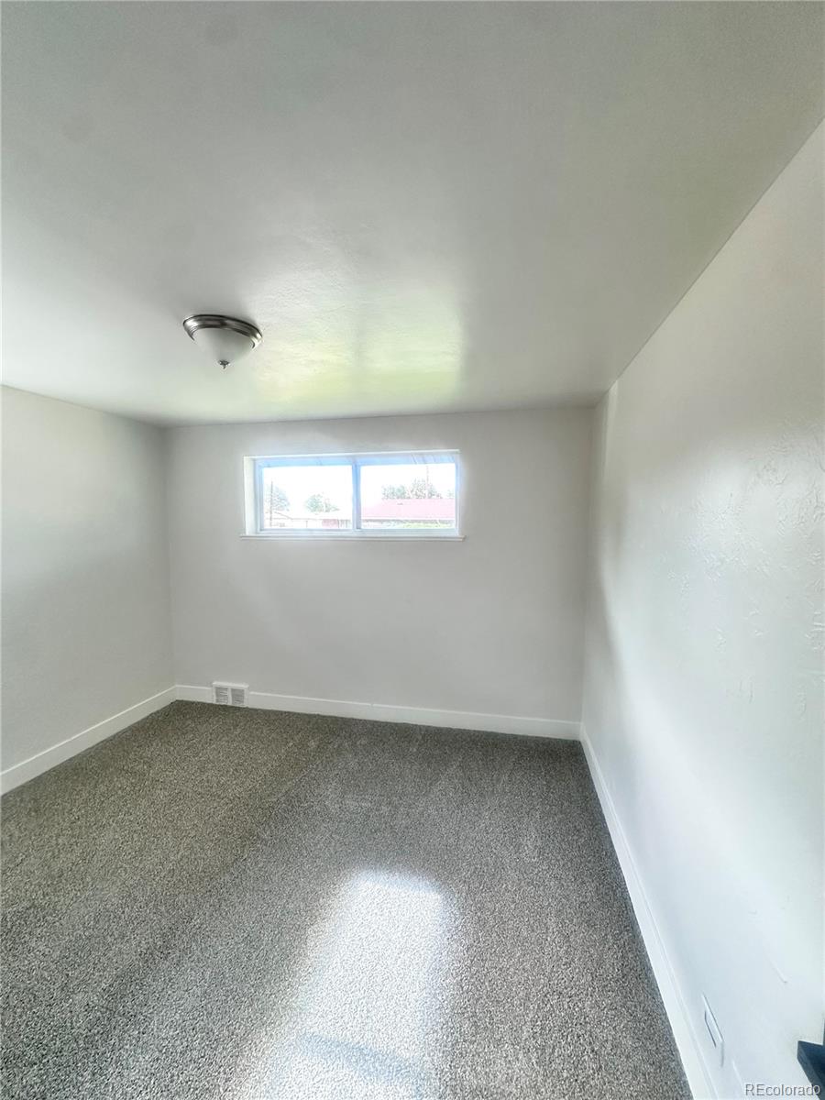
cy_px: 550
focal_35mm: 14
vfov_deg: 102.1
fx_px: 445
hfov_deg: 85.7
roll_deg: -1.3
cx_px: 412
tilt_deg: -2.7
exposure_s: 1/99
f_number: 2.2
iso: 200
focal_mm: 2.22
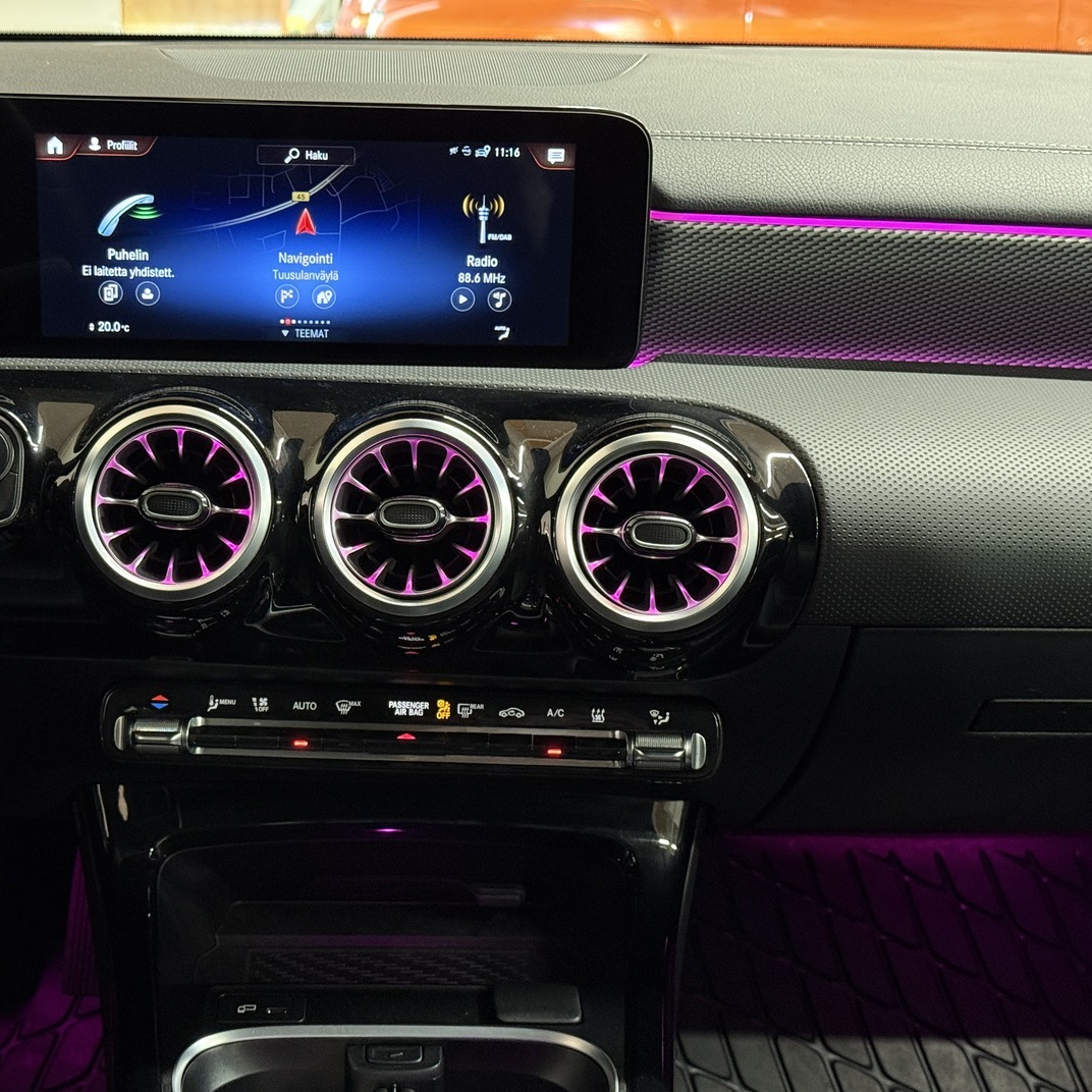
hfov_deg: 29.9
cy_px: 548
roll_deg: -0.9
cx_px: 393
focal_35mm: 57
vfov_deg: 30.0
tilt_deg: -18.0
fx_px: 2034
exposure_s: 1/40
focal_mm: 6.76
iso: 400
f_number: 1.78
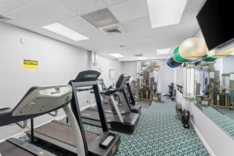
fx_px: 104
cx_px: 113
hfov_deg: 96.9
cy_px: 79
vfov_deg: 73.8
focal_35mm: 16
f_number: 8
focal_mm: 14.9
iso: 200
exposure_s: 2
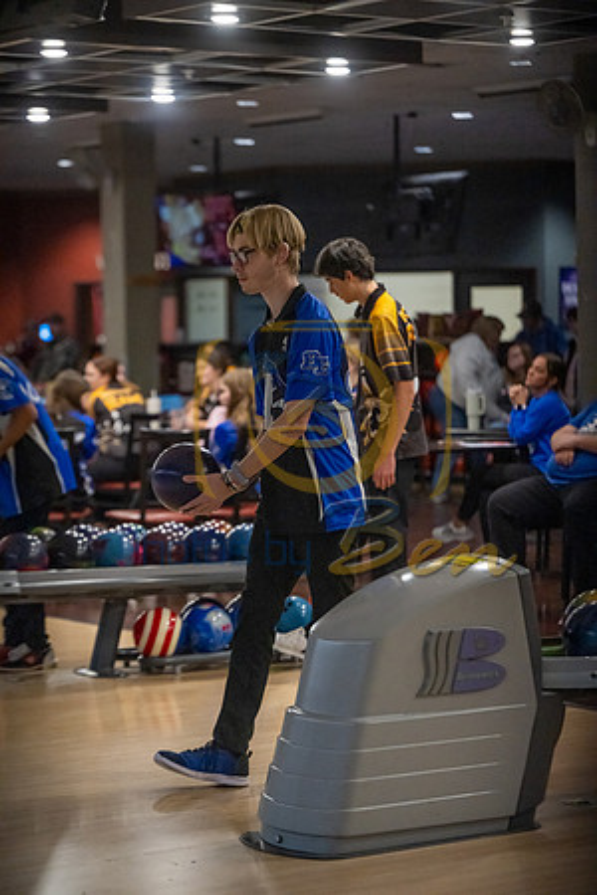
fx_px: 2462
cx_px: 298
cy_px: 448
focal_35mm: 99
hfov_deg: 13.8
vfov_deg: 20.6
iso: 4000
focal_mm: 99
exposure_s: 1/1000
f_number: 2.8
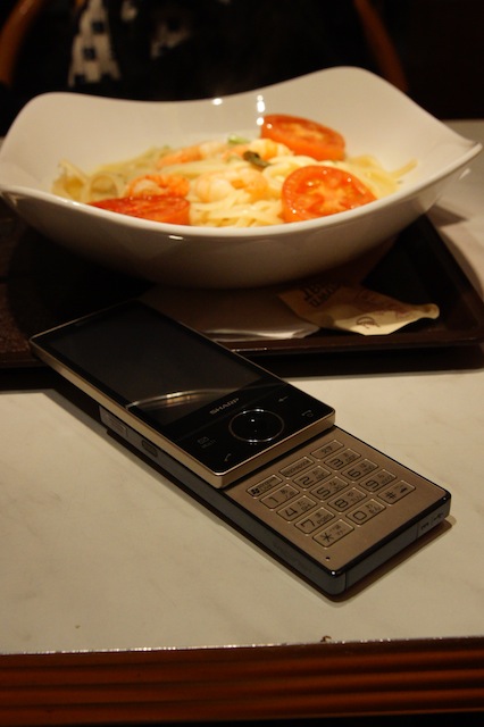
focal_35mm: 45
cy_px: 364
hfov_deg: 29.8
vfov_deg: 43.6
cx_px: 242
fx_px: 908
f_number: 8
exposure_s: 1/40
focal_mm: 30
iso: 1600
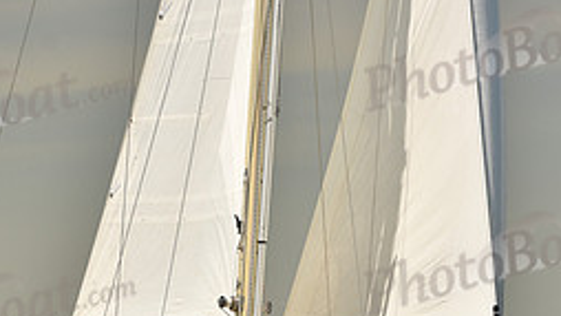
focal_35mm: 467
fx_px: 6948
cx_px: 252
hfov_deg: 4.6
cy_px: 403
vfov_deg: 2.6
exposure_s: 1/800
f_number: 5.6
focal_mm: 195
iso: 250
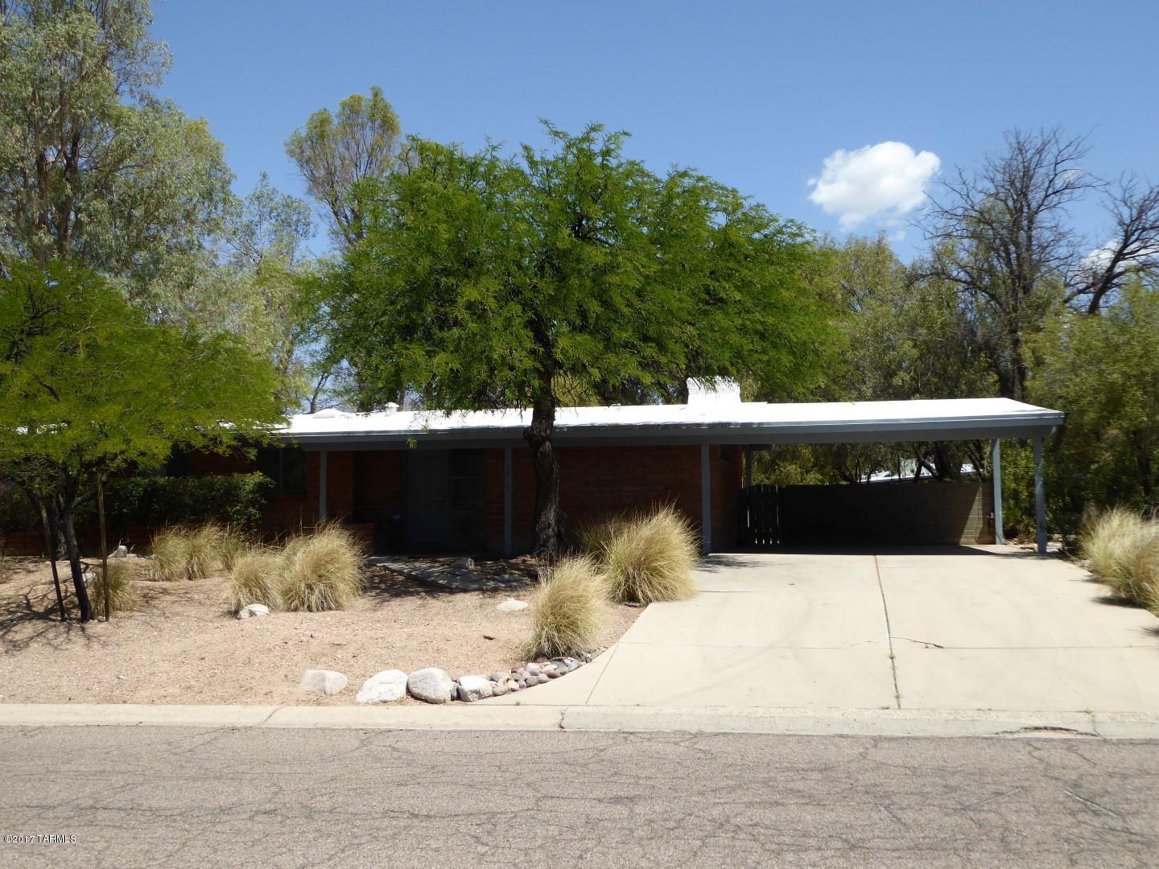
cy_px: 434
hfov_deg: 51.4
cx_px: 580
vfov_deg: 39.7
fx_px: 1205
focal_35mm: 36
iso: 100
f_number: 3.7
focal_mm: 6.3
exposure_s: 1/800
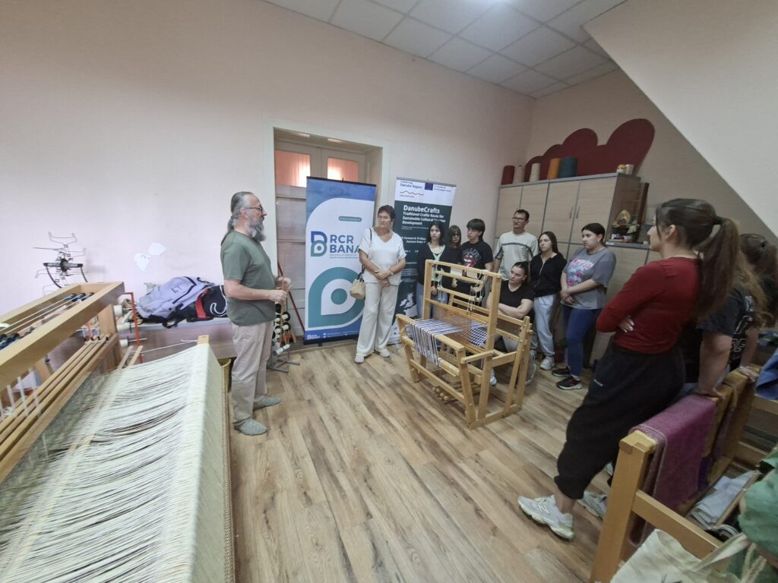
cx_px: 389
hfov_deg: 106.2
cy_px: 292
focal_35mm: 13
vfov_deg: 89.9
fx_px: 292
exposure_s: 1/25
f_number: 2.2
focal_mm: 1.74
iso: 320
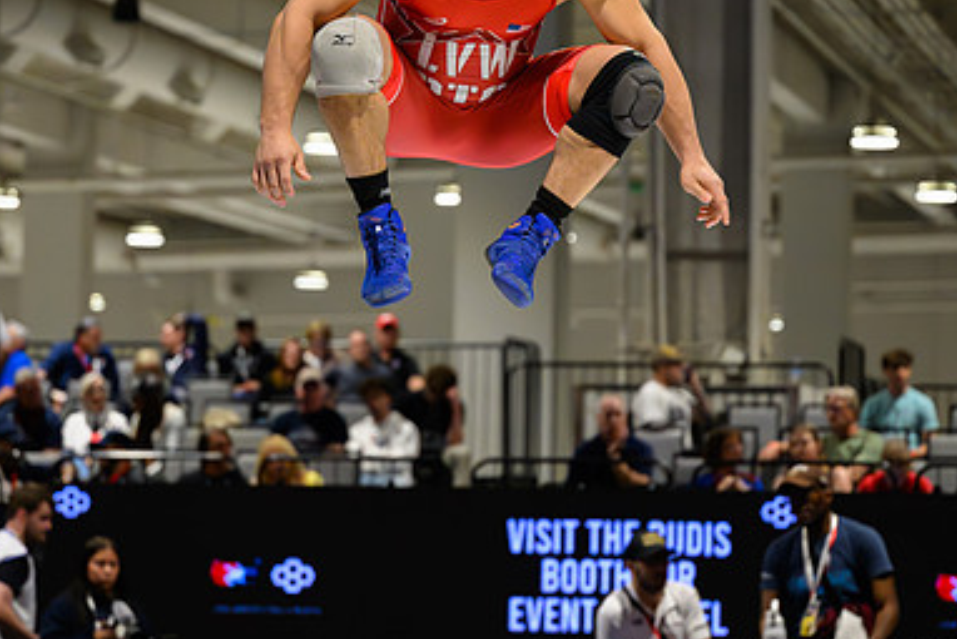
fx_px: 3803
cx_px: 469
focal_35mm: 143
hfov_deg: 14.3
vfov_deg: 9.6
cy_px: 240
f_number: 2.8
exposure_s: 1/800
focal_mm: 82
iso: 8000
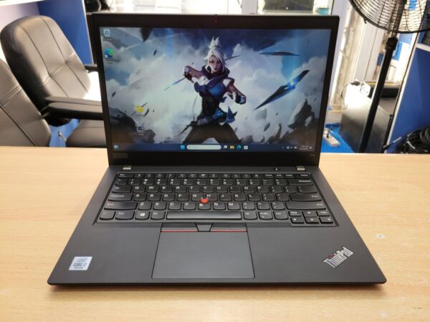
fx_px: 323
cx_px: 215
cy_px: 161
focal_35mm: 26
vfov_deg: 53.1
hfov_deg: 67.3
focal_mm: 5.4
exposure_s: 1/40
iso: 200
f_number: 1.8
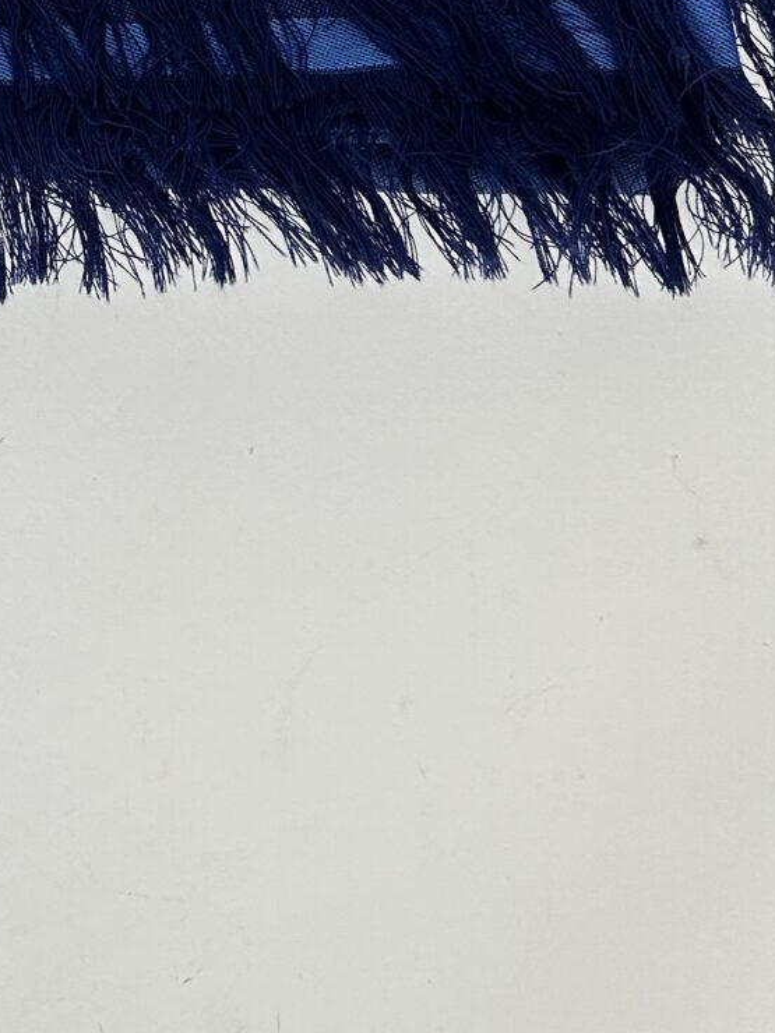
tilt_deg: -79.1
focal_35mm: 90
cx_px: -244
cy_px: -396
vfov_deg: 19.6
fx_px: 2687
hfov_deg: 15.6
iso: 32
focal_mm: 5.7
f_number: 1.5
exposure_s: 1/100
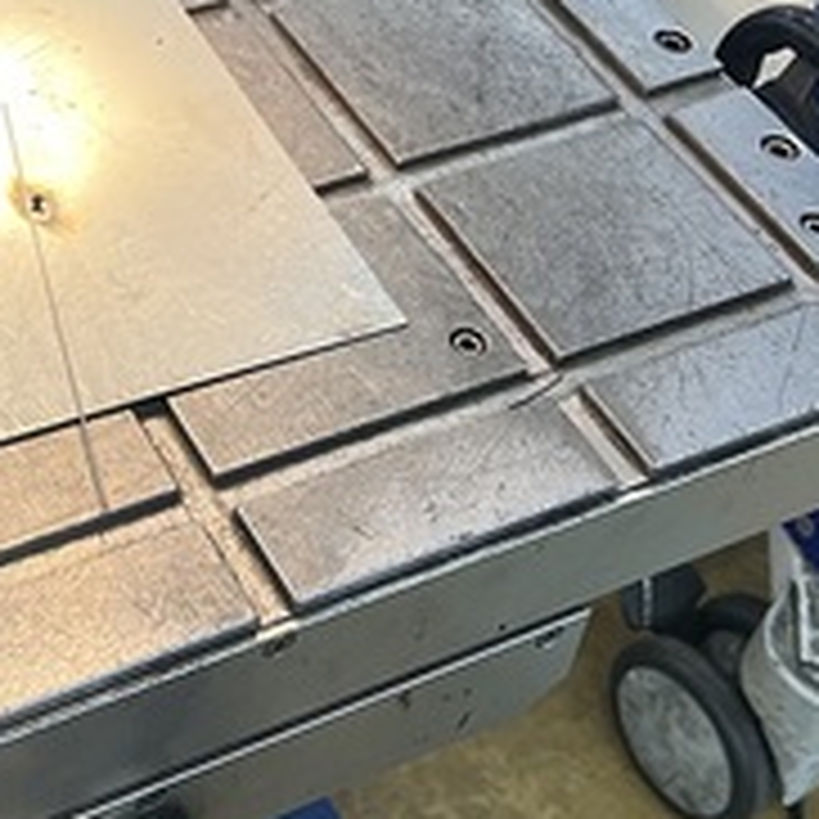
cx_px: 45
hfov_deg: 20.8
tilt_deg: -39.0
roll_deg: -4.3
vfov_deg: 20.7
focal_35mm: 81
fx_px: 2168
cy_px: -4
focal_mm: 5.7
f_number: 1.5
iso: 40
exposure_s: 1/100
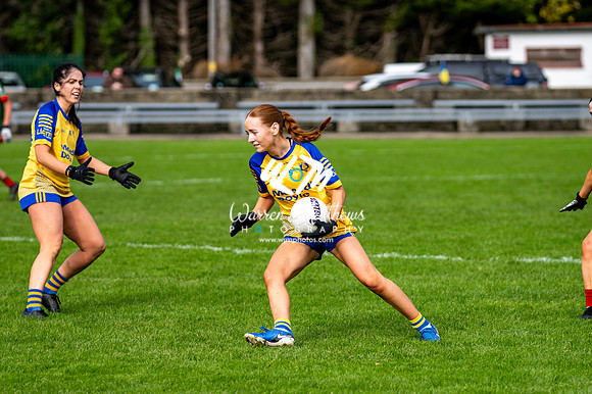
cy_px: 197
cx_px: 296
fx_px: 3566
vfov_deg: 6.3
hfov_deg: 9.5
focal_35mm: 217
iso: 220
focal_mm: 145
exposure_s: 1/3200
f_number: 2.8
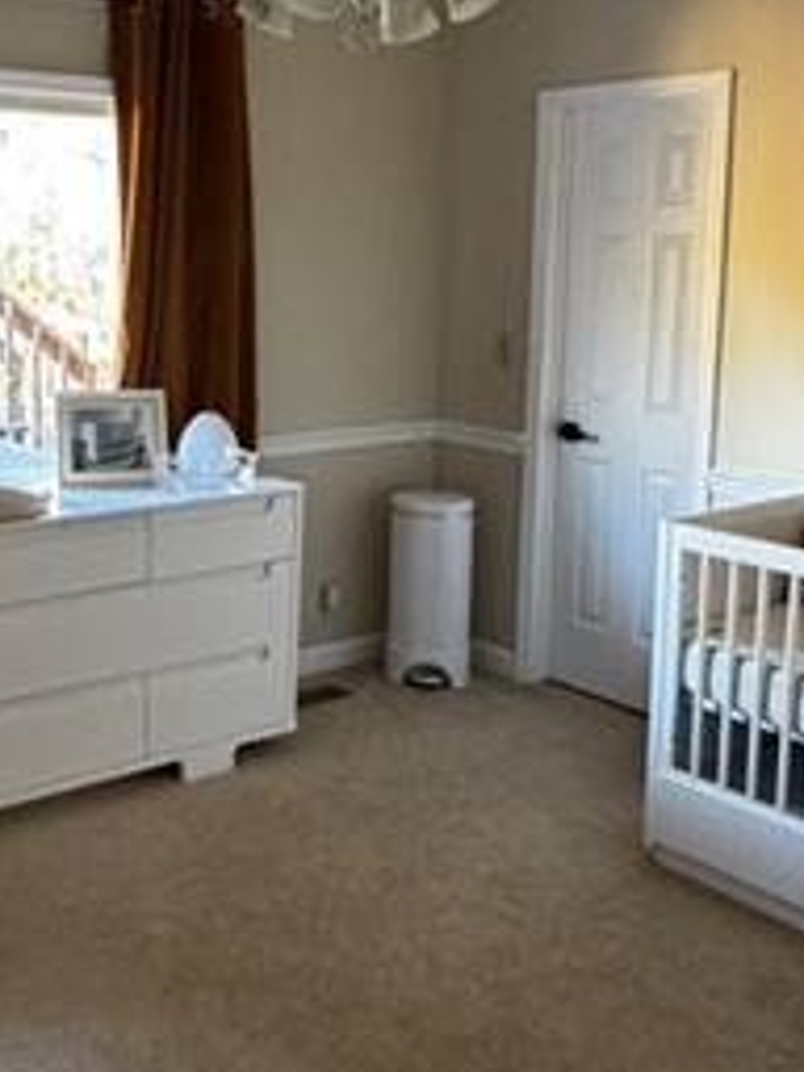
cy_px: 398
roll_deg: -0.4
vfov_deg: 44.4
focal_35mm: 42
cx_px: 197
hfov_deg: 33.6
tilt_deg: -6.6
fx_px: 1301
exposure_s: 1/60
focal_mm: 2.22
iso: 800
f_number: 2.2
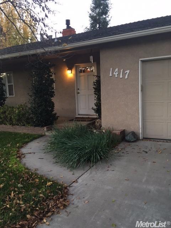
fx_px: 191
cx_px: 86
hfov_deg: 48.2
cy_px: 114
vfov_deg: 61.7
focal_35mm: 29
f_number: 2.2
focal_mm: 4.15
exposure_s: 1/30
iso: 100
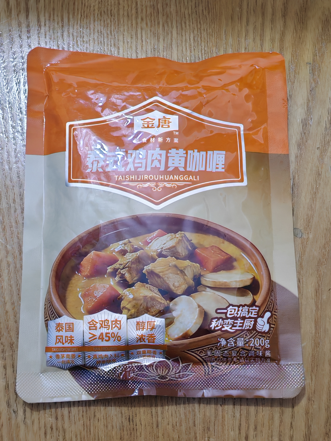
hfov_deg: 27.0
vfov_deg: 35.5
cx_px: 166
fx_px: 688
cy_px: 220
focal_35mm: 54
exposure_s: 1/33
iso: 800
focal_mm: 5.52
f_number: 1.95
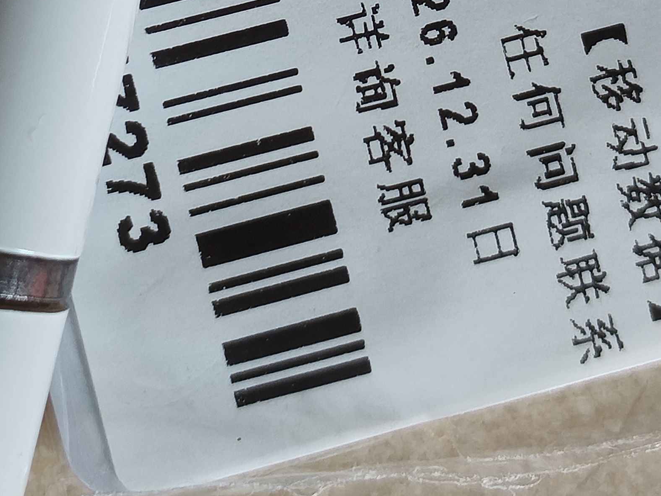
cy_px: -133
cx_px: 363
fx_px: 2387
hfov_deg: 15.8
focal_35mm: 125
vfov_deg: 11.6
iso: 320
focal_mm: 5.84
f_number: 1.6
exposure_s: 1/100
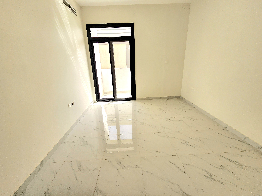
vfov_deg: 89.9
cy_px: 98
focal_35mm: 13
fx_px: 98
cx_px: 131
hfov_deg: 106.2
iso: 64
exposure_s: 1/120
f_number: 2.2
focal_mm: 2.2
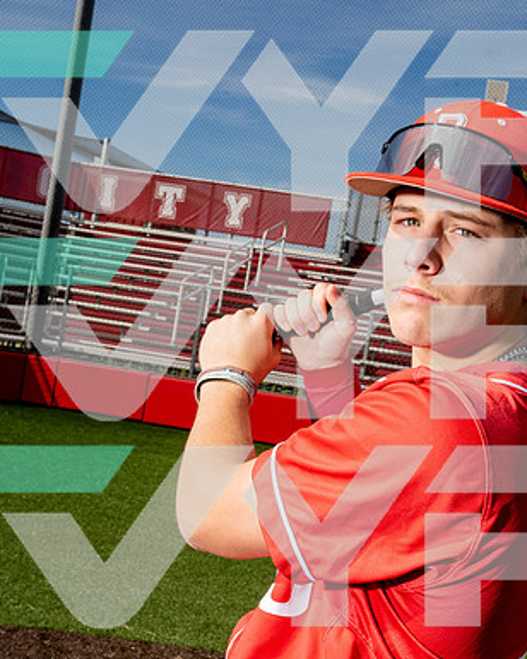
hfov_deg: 25.1
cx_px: 397
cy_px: 330
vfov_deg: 31.5
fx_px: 1170
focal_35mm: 60
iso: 160
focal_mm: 39
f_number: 16
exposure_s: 1/250
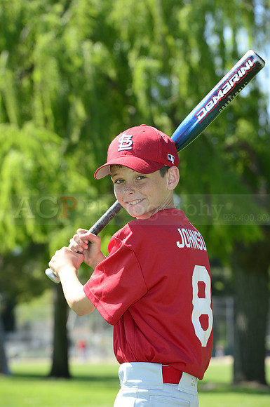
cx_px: 135
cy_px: 204
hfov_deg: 8.1
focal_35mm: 170
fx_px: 1918
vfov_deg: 12.1
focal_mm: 170
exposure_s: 1/125
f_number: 10
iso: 200
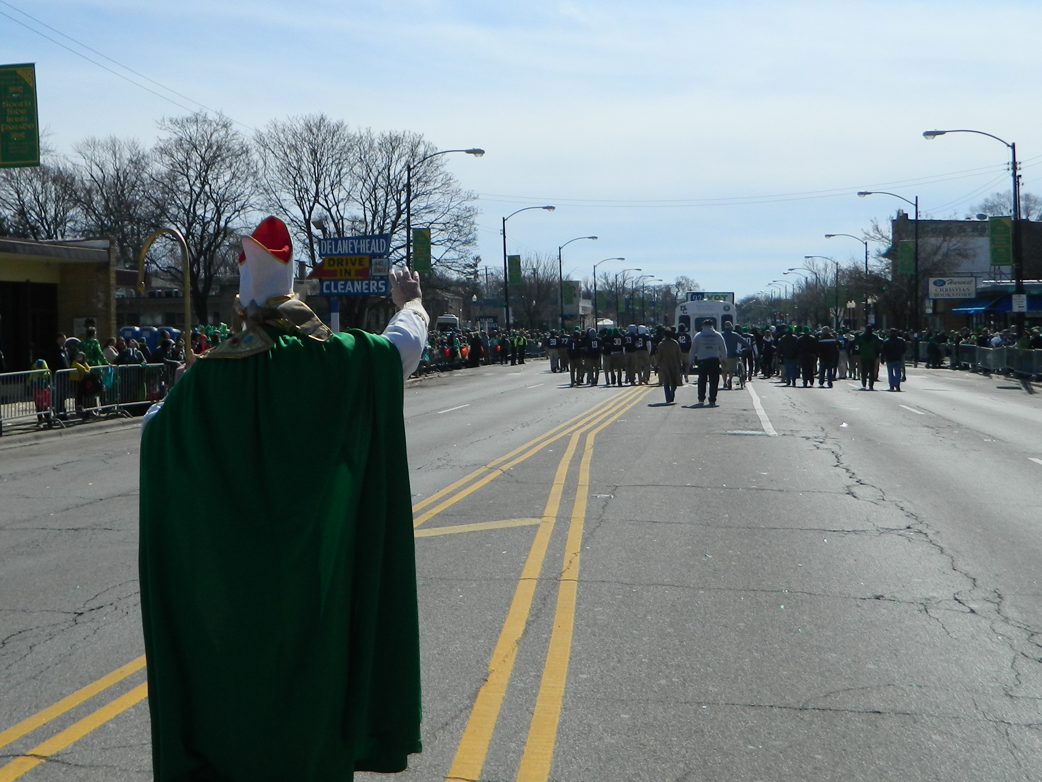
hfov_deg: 45.6
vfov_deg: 35.1
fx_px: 1234
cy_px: 350
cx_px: 438
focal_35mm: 41
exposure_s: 1/320
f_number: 8.7
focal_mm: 4.5
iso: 80
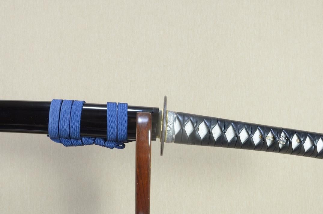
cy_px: 125
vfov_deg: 34.1
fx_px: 350
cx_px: 172
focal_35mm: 39
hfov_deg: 49.6
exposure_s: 1/1.6
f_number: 11
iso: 400
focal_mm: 20
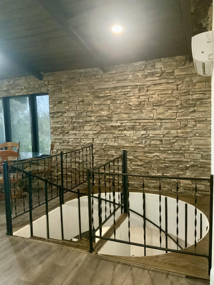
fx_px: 239
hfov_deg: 48.2
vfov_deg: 61.7
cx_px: 107
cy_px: 142
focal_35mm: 29
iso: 500
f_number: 1.8
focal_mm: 3
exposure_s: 1/30
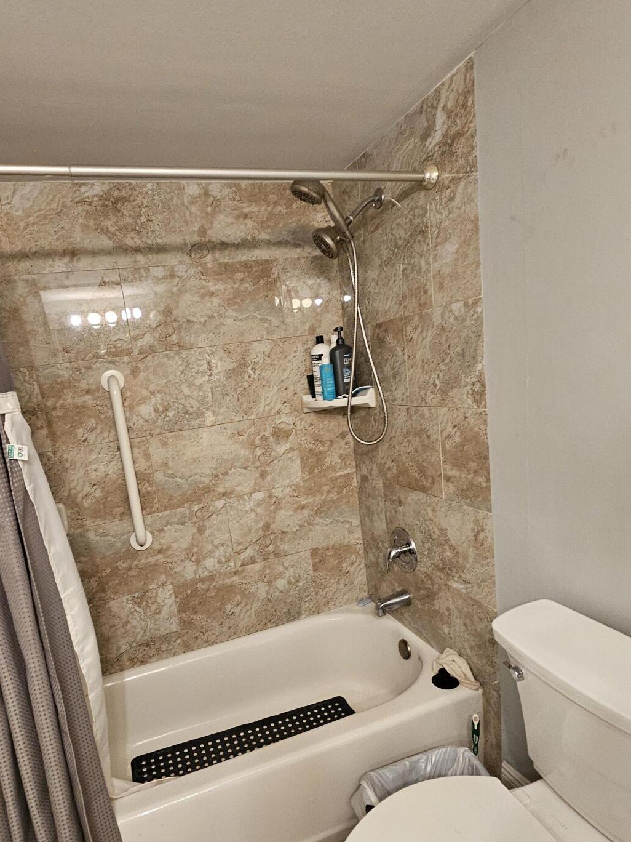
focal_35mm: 19
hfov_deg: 68.4
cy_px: 468
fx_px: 462
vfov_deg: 84.3
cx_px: 272
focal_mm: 2.2
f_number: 2.2
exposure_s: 1/40
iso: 400
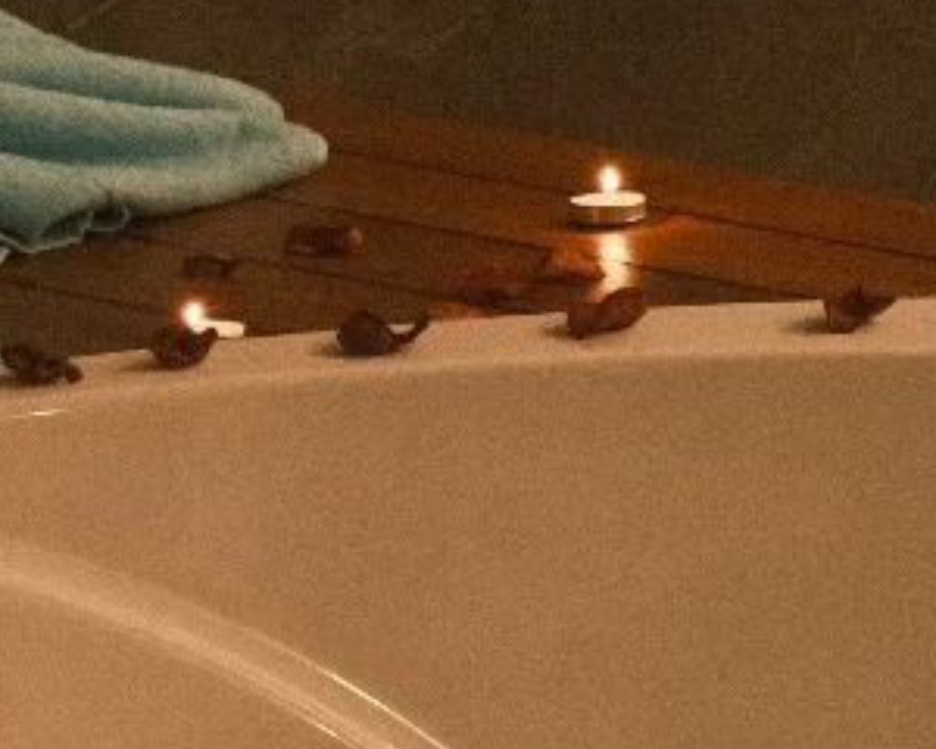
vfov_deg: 7.0
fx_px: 6067
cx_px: 2789
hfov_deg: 7.7
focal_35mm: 219
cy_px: -364
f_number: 4
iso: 1600
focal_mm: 23
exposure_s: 1/34
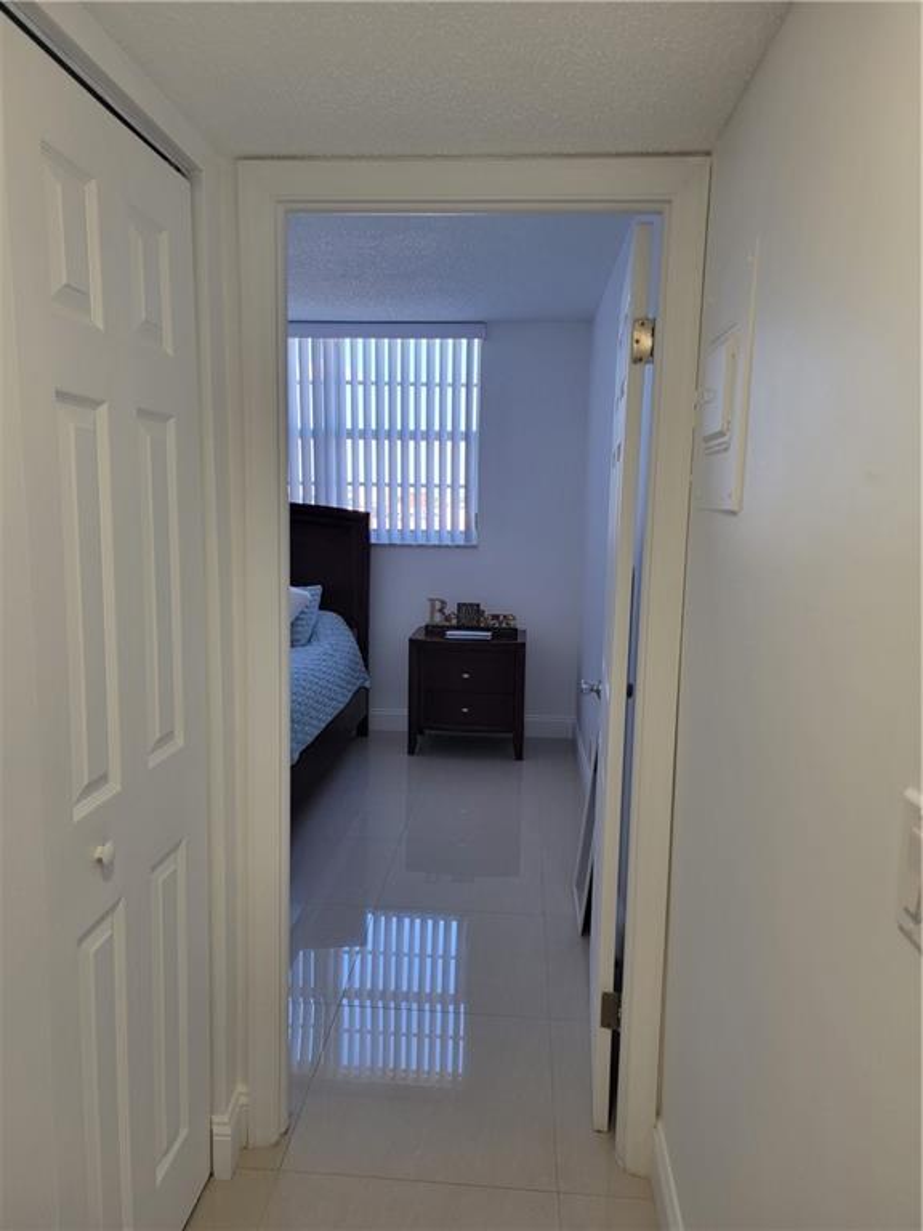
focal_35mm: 24
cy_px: 616
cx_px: 462
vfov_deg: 71.6
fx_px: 853
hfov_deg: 56.8
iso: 50
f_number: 1.8
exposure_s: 1/120
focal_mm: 6.7
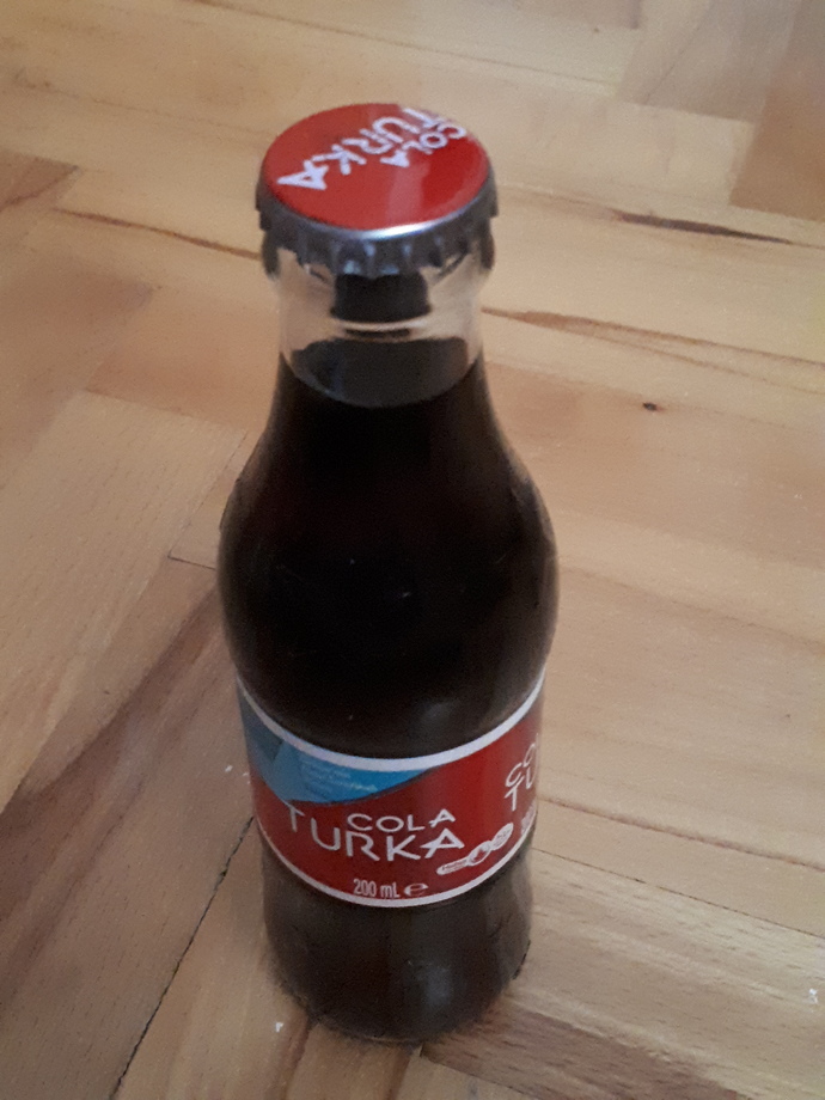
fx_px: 858
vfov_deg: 65.3
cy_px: 550
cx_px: 412
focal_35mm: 27
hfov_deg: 51.4
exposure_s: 1/17
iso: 1250
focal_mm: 3.6
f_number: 1.9
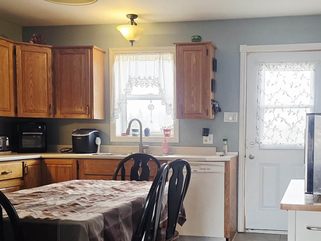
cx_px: 214
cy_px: 157
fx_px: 408
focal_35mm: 44
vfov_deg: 32.6
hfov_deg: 42.4
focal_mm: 6.3
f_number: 1.7
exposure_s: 1/120
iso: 250
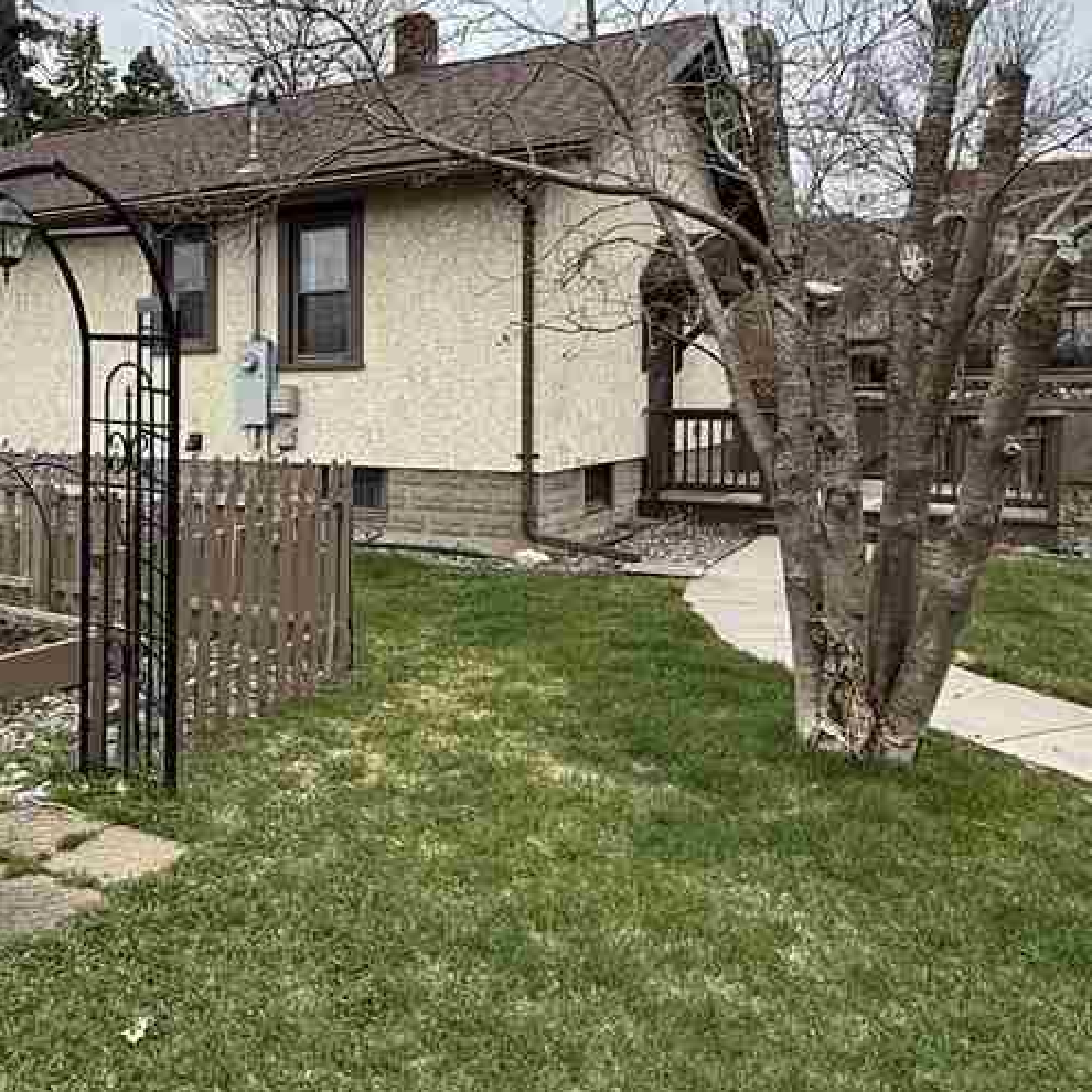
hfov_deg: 49.2
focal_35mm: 32
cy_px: 435
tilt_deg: -2.0
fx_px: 1142
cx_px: 280
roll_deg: -0.4
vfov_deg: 50.8
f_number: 2.2
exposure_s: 1/1033
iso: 50
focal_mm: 2.22
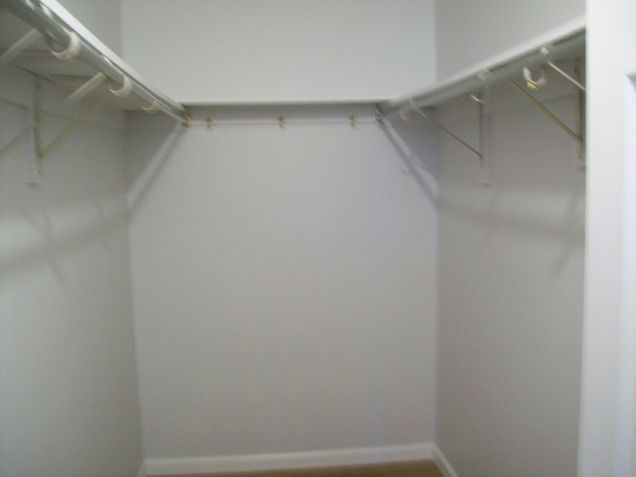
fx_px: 661
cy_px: 238
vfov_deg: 39.7
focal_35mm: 36
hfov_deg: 51.4
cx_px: 318
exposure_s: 1/14.7
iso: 160
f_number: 2.7
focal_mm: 6
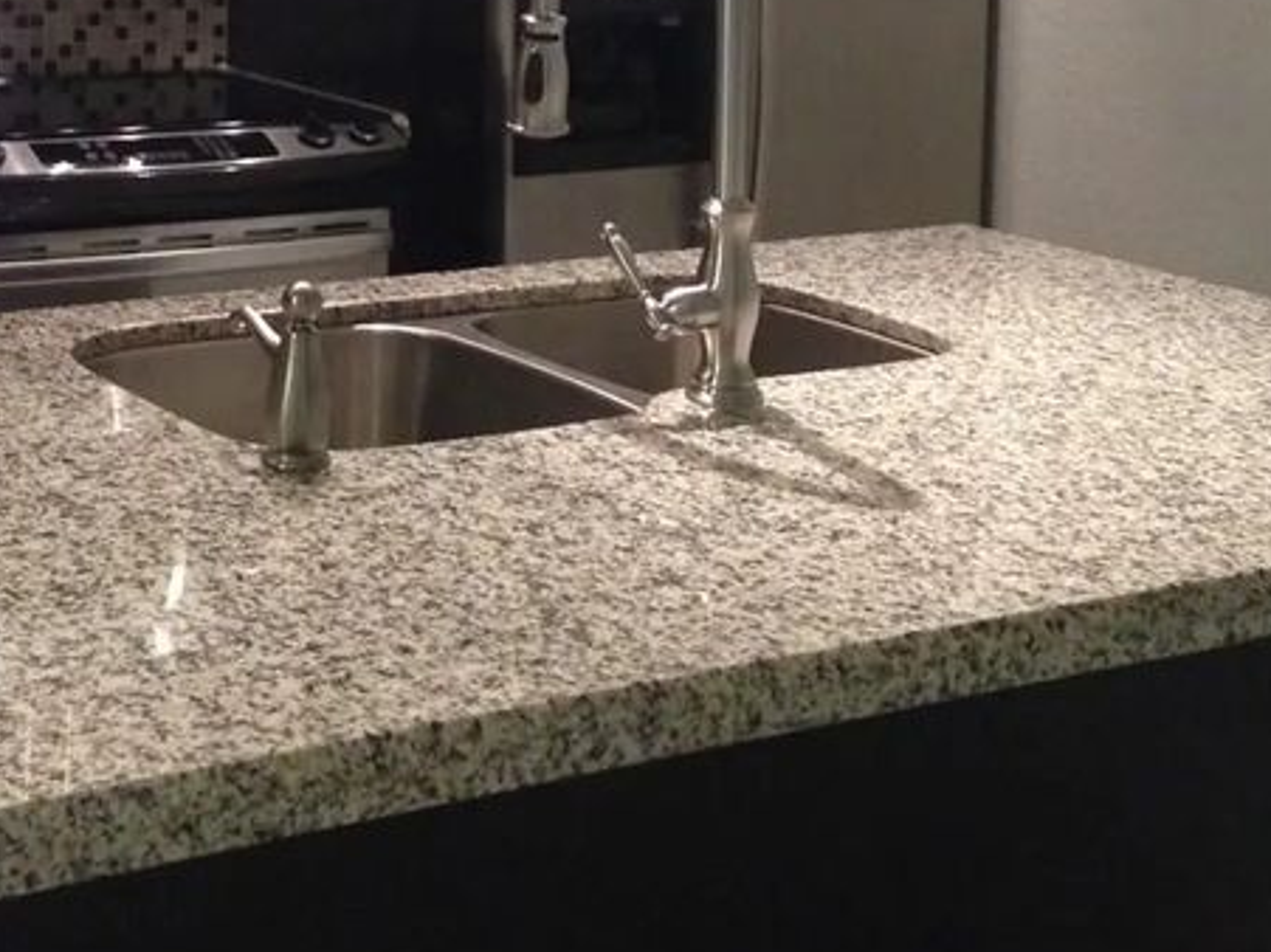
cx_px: 434
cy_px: 3
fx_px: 2753
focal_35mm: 75
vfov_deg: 19.1
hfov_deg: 25.9
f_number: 2.4
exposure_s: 1/20
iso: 250
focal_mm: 4.12
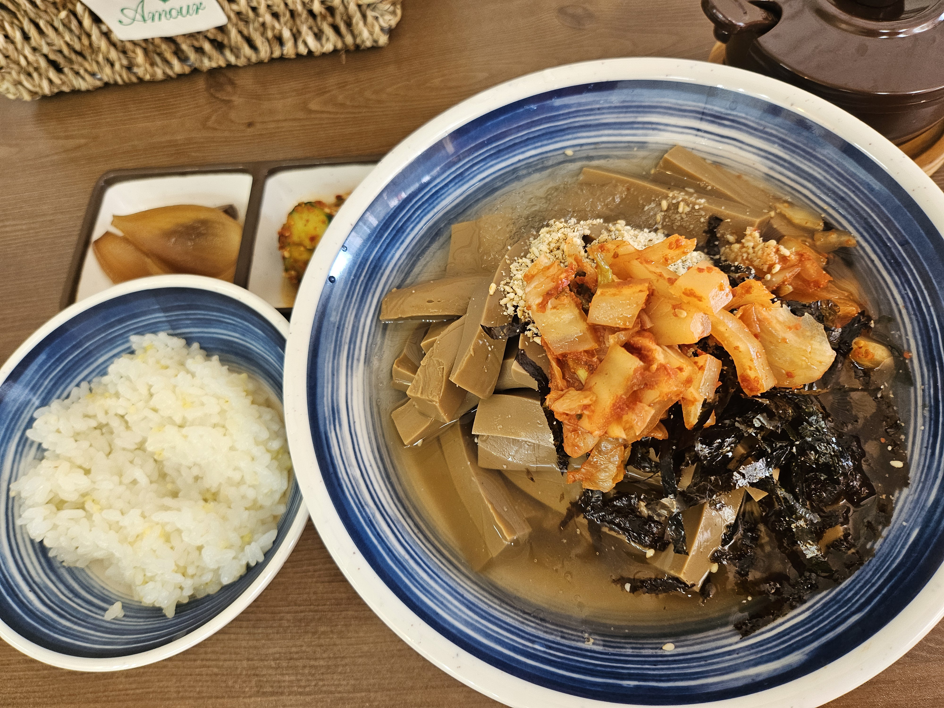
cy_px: 354
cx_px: 472
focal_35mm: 24
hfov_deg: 71.6
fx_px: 654
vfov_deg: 56.8
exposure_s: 1/120
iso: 200
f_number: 1.8
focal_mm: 5
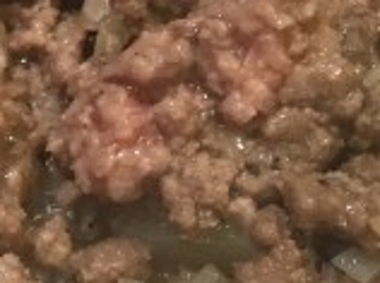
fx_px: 2061
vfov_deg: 7.8
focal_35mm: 188
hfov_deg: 9.9
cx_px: -346
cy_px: -14
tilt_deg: -47.9
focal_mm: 4.15
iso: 100
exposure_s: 1/30
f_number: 2.2
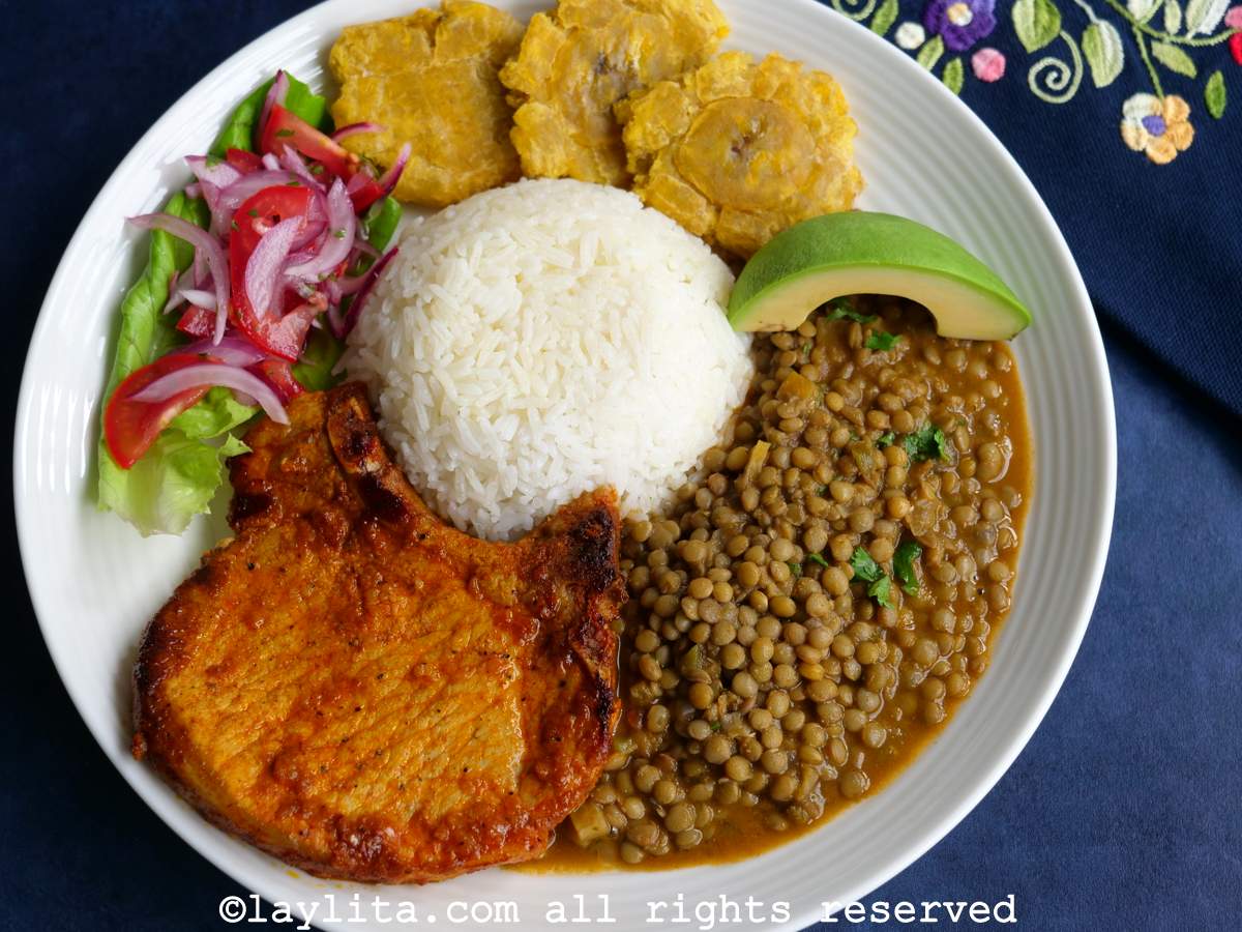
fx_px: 1794
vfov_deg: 29.1
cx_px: 621
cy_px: 466
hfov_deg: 38.2
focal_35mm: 50
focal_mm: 25
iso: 200
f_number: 3.5
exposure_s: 1/60
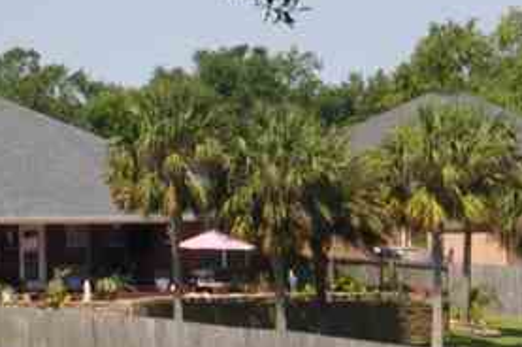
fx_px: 6749
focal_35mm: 466
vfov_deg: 2.9
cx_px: 19
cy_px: -221
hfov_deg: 4.4
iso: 200
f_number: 14
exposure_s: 1/200
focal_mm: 42
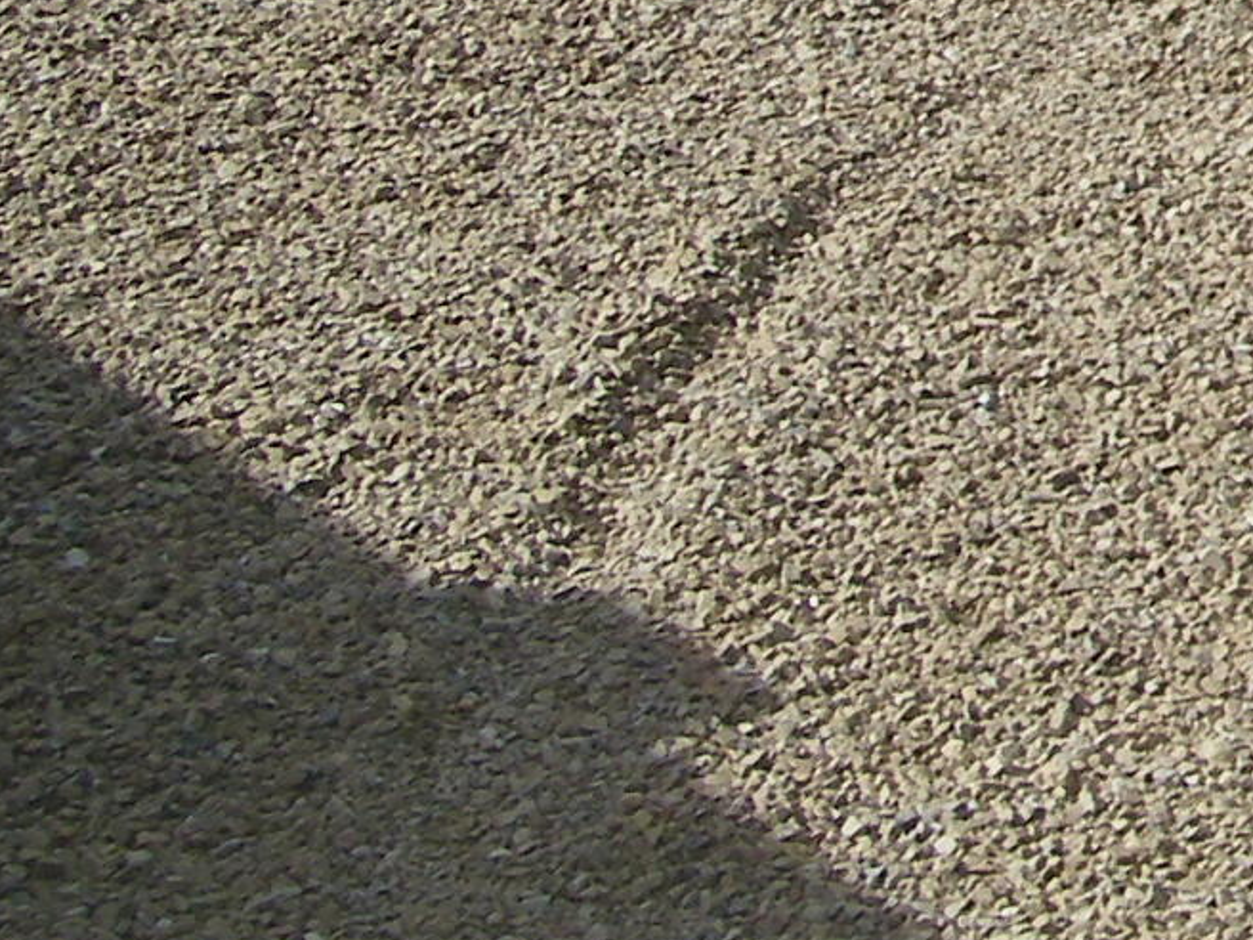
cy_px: -703
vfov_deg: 10.9
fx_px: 4633
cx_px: 2754
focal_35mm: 128
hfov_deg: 12.8
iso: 80
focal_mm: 5
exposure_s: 1/800
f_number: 3.5
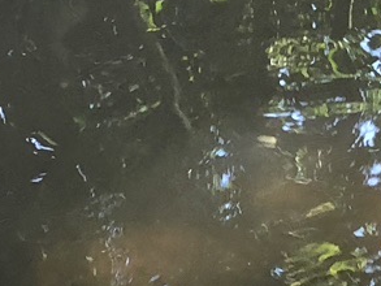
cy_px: -324
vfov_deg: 7.4
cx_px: 33
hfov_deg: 10.3
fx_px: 2103
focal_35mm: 191
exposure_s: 1/30
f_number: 1.8
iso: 32
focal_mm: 4
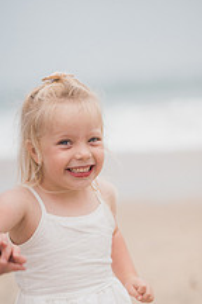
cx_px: 109
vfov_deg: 19.6
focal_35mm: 104
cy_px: 205
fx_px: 875
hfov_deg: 13.2
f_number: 1.4
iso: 160
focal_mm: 50
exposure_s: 1/4000
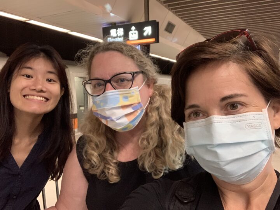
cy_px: 105
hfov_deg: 56.8
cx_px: 140
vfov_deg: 44.2
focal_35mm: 32
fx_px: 259
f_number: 2.2
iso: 320
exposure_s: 1/30
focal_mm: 2.87
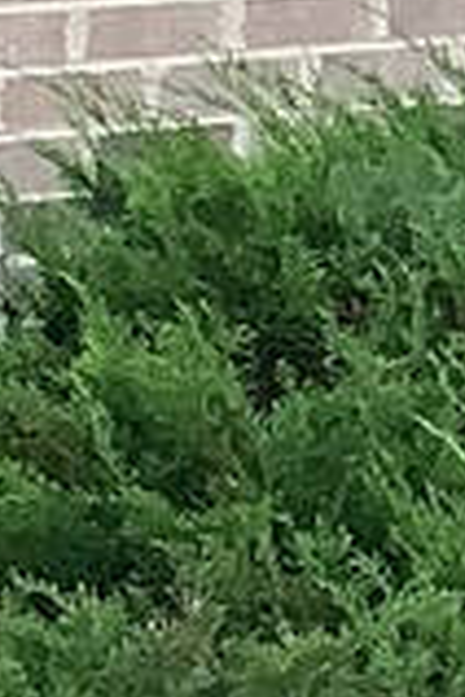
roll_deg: +1.7
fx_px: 5657
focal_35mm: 292
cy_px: -228
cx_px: 1298
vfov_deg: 7.0
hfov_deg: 4.5
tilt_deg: -4.1
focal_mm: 3.3
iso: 80
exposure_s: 1/120
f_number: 2.4
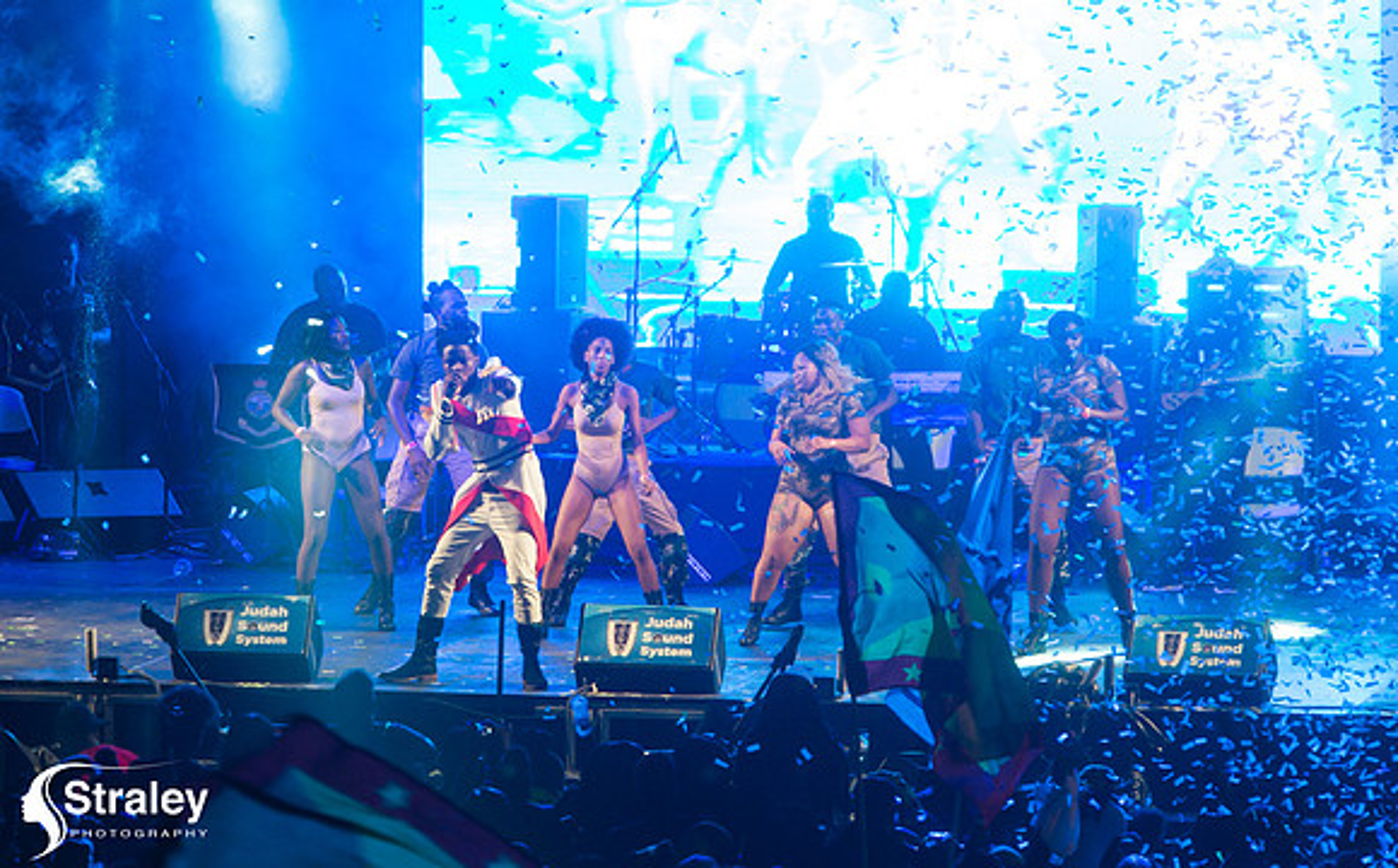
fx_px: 10624
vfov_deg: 4.7
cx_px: 564
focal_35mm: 279
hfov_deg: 7.5
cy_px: 311
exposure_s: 1/200
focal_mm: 185
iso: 2500
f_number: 5.6
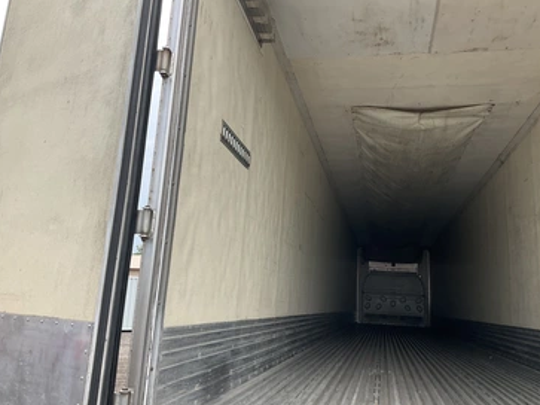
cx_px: 295
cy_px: 194
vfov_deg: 44.1
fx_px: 499
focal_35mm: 32
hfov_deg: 56.7
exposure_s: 1/122
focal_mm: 3
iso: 32
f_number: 1.8
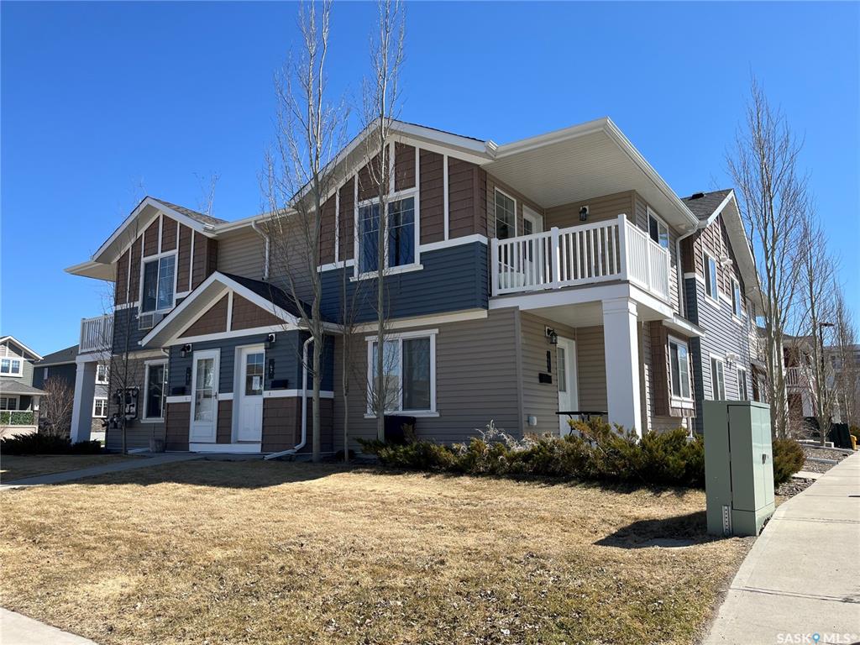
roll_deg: +1.2
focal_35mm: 26
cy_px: 322
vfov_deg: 53.1
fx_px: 646
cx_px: 430
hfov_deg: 67.3
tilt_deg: +8.4
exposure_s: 1/2632
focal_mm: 5.1
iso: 50
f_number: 1.6
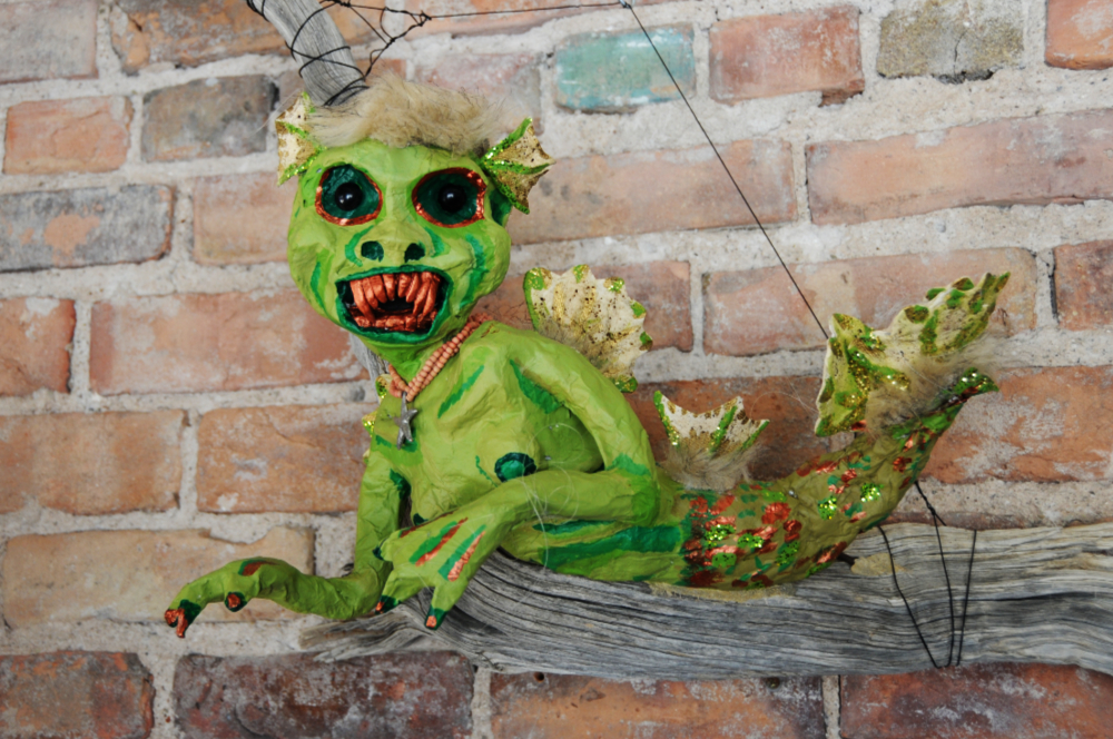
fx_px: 1621
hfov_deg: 37.9
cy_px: 370
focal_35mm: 52
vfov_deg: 25.7
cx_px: 556
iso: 250
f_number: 4.2
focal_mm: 35
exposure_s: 1/80
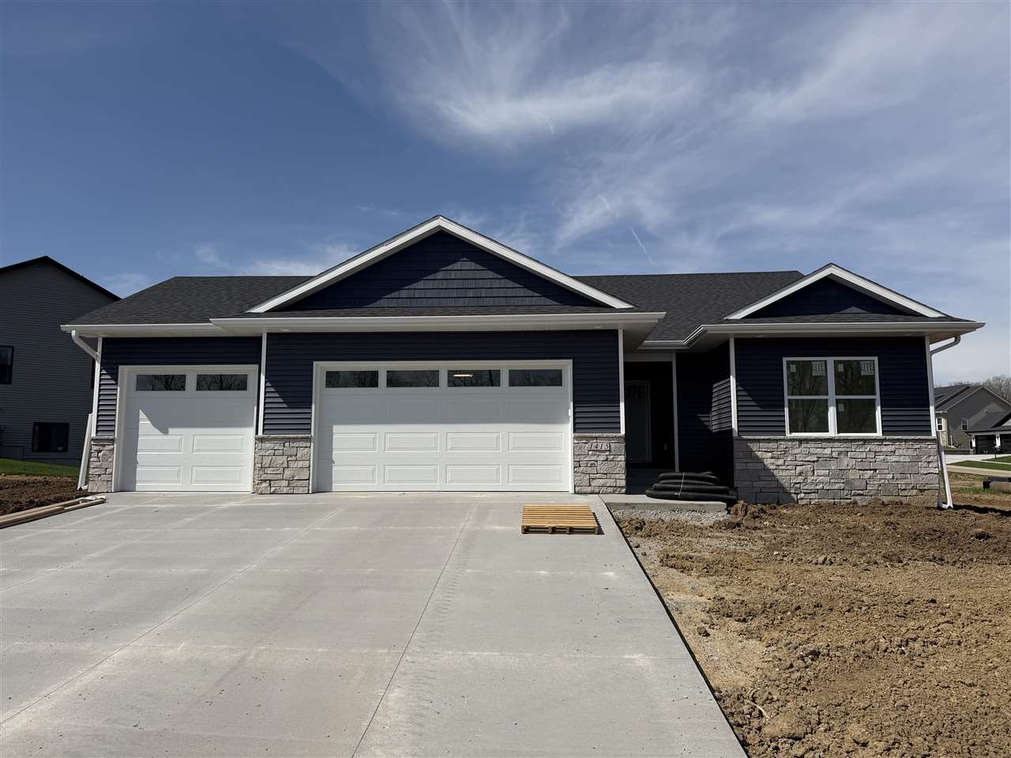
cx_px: 506
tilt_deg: +6.1
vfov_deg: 56.8
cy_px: 379
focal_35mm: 24
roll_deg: +0.7
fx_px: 701
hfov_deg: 71.6
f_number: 1.78
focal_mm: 6.76
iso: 80
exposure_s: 1/9091
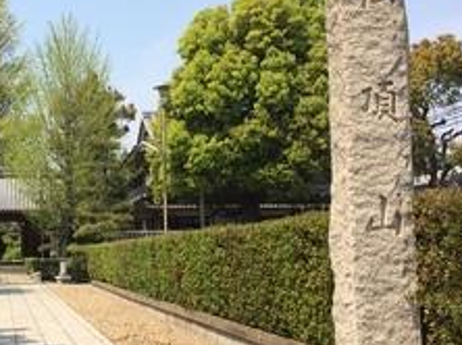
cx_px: 86
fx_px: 853
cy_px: 140
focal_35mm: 64
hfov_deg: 29.5
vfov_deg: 22.9
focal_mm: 4.12
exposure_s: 1/1786
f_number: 2.2
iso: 32
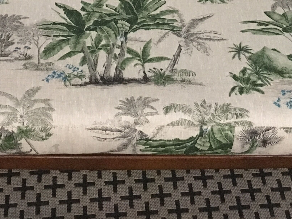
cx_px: 142
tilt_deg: -40.8
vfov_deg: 19.2
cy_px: -47
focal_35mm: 72
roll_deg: -2.3
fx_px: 607
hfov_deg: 27.0
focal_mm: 4.15
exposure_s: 1/17
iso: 320
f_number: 2.2
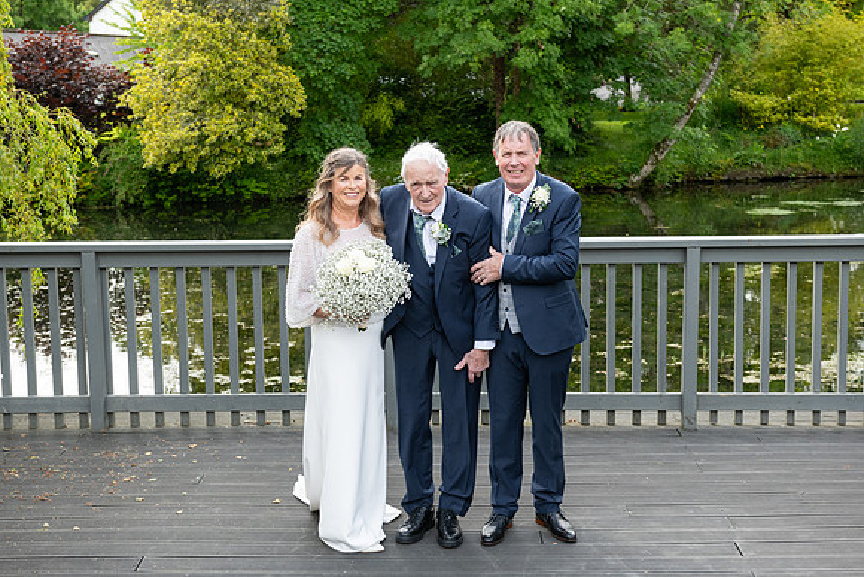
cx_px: 432
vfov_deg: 26.0
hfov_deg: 38.2
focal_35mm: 52
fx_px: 1248
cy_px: 288
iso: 320
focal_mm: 52
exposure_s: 1/250
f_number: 5.6
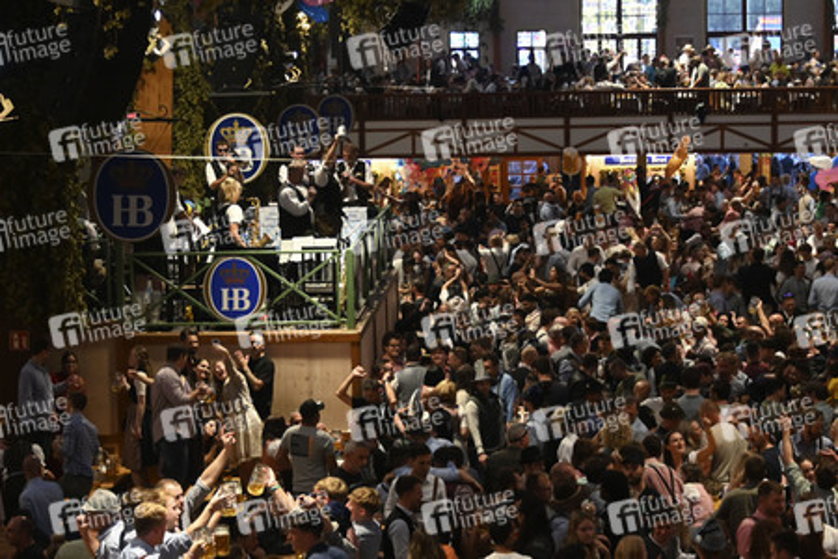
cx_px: 419
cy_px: 280
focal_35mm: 102
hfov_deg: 20.0
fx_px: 2374
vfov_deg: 13.4
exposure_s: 1/160
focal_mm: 68
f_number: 4.8
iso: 5000
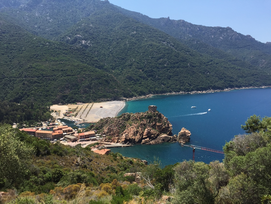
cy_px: 102
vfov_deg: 48.2
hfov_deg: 61.7
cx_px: 136
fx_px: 227
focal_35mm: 29
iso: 32
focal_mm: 4.15
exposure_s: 1/1647
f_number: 2.2
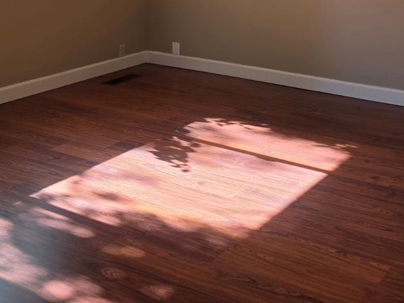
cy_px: -39
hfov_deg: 34.3
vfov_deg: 24.2
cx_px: 228
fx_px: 654
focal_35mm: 56
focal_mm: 6.3
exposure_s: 1/120
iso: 50
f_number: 1.7
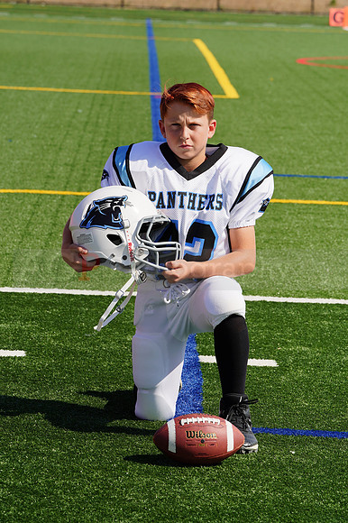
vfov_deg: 11.9
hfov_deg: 7.9
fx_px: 2511
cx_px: 174
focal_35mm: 173
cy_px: 262
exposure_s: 1/250
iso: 100
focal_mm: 173
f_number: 11
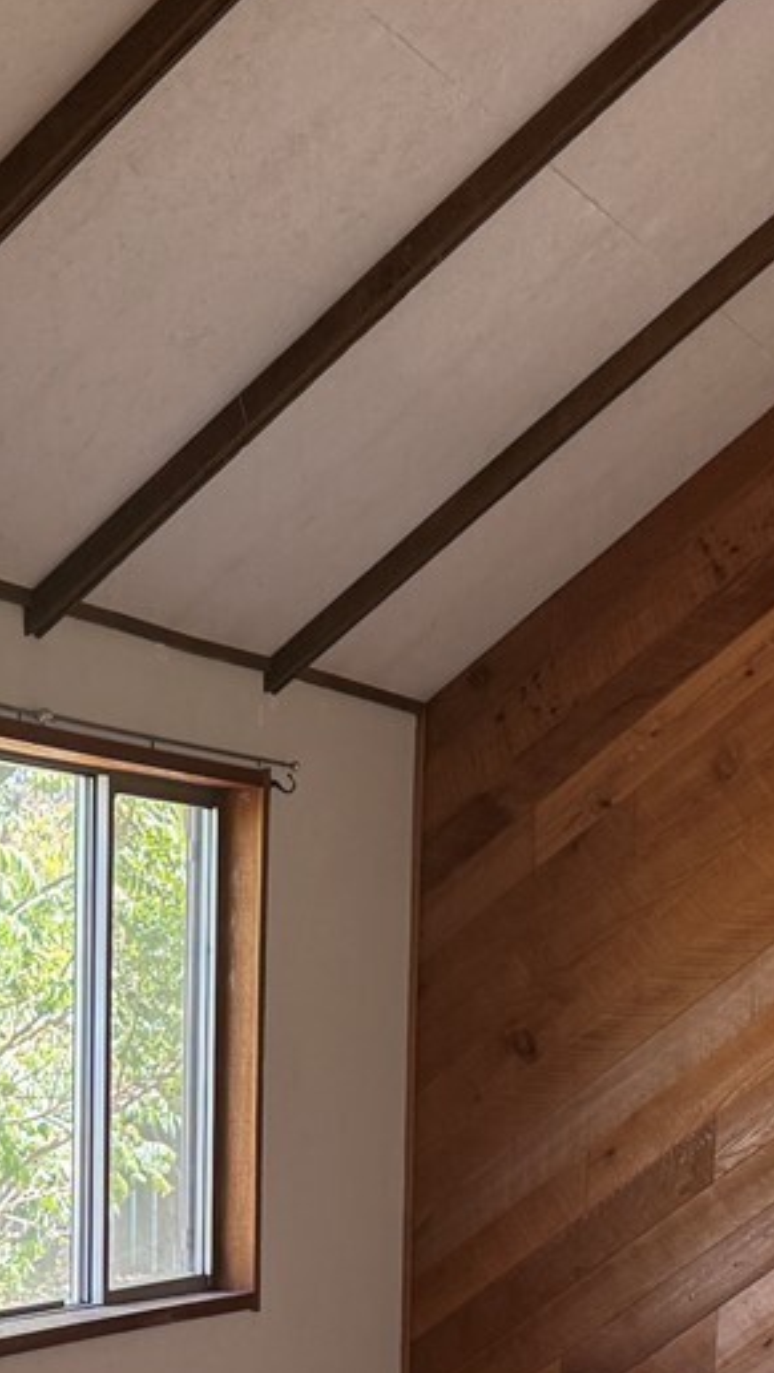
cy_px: 1261
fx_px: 2950
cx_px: -5
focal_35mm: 81
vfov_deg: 25.3
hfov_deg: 14.7
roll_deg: -0.2
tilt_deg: -5.2
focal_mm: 6.76
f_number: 1.78
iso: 100
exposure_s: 1/120
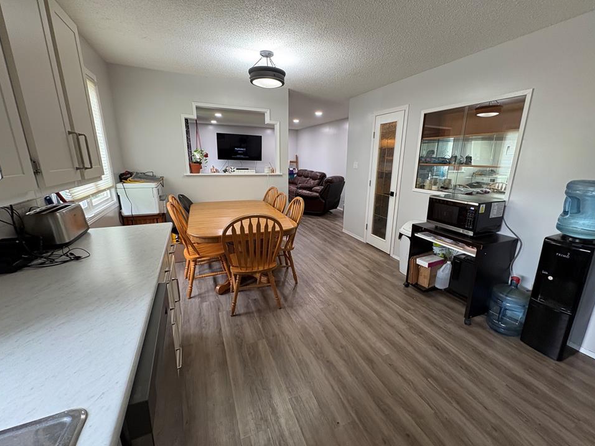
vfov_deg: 81.7
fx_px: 258
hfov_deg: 98.1
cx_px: 314
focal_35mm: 15
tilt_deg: -14.5
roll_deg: -0.9
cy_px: 227
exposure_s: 1/60
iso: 250
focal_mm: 2.22
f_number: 2.2
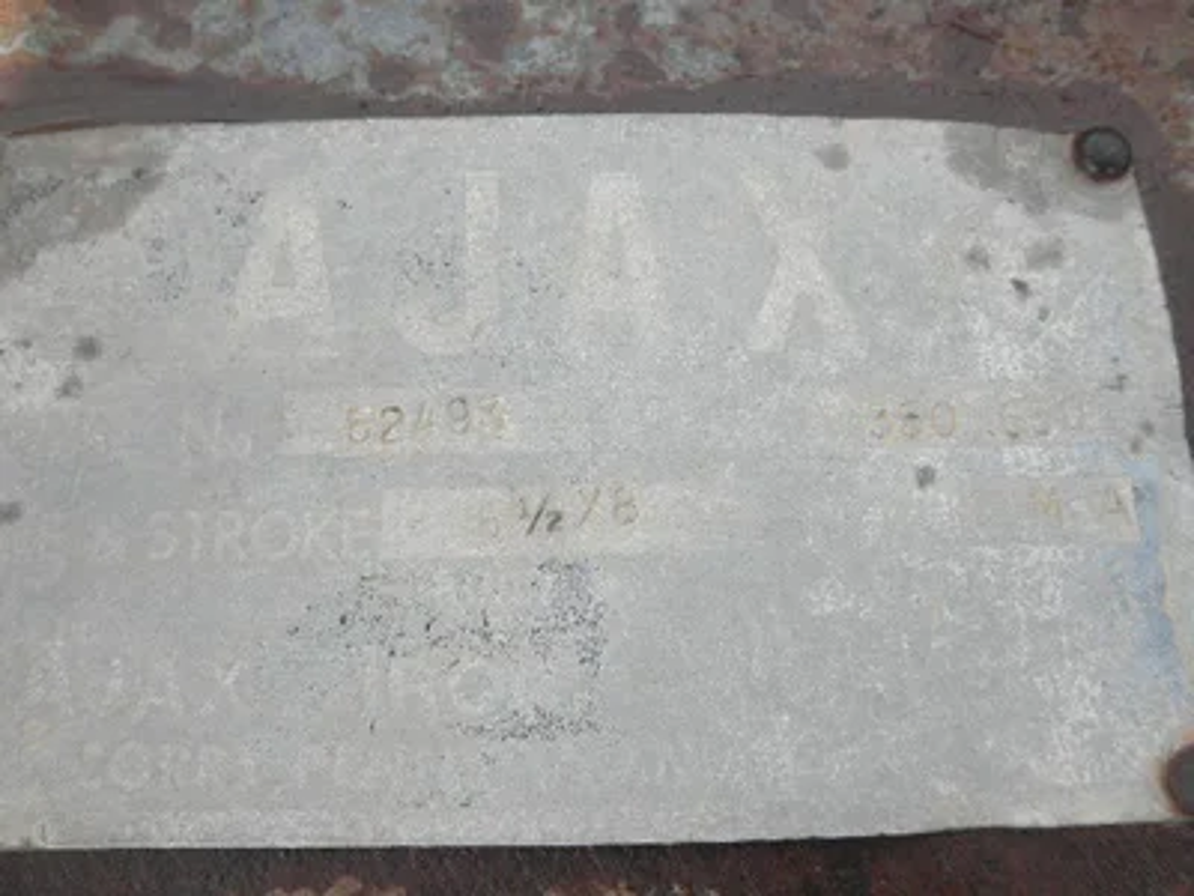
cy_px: 448
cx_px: 597
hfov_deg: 63.4
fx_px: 966
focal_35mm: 28
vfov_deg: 49.7
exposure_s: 1/250
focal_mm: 5
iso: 64
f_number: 3
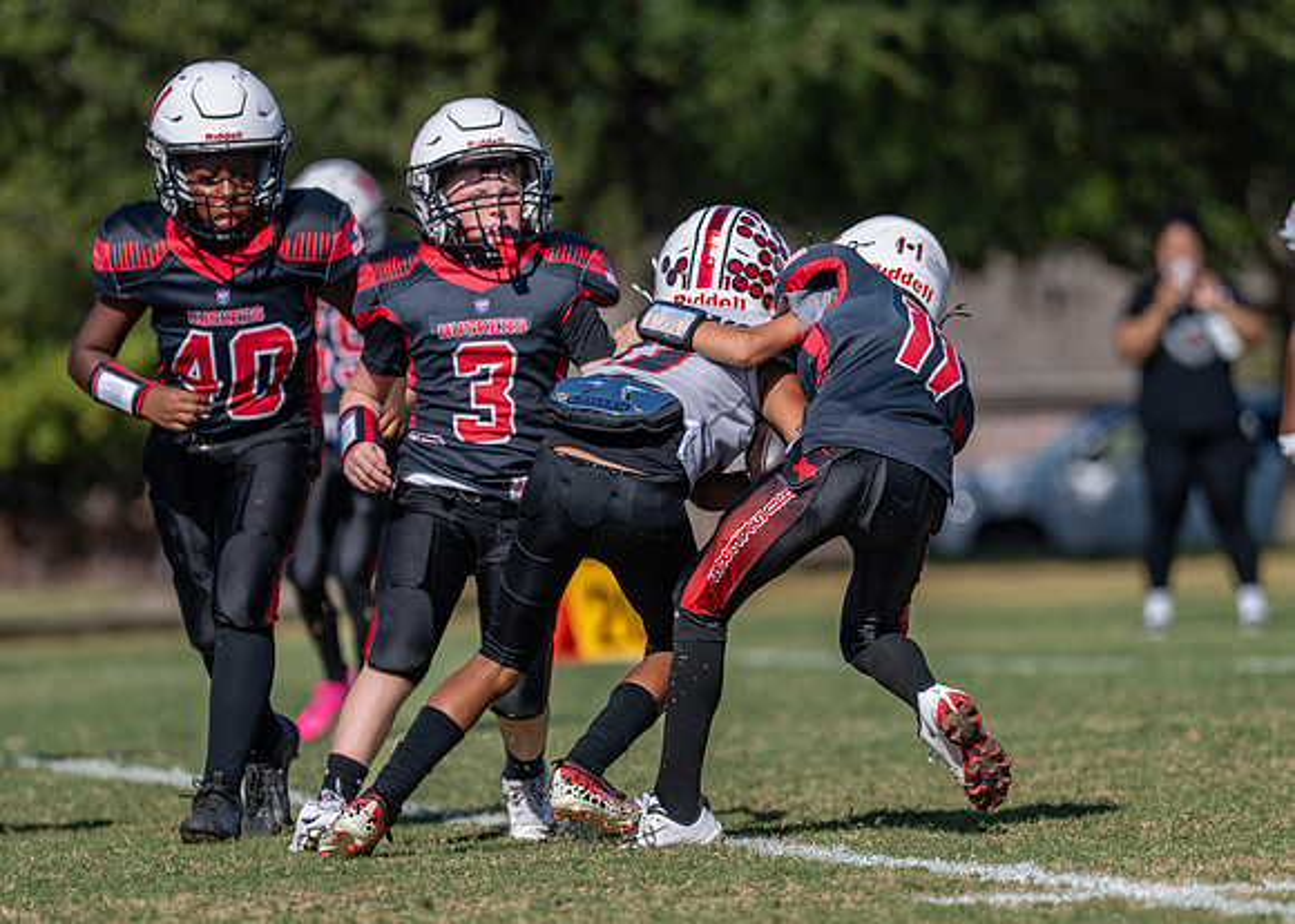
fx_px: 13518
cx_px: 644
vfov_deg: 3.9
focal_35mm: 368
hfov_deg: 5.5
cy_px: 473
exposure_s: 1/2500
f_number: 2.8
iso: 100
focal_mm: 200
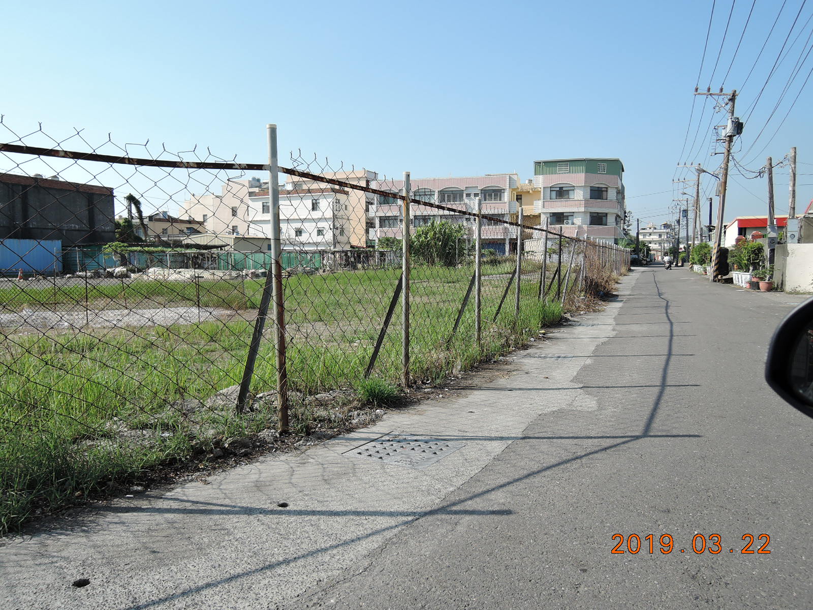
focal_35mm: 24
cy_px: 305
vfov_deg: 56.8
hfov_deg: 71.6
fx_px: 564
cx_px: 406
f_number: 2.8
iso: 80
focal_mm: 5.1
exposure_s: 1/125
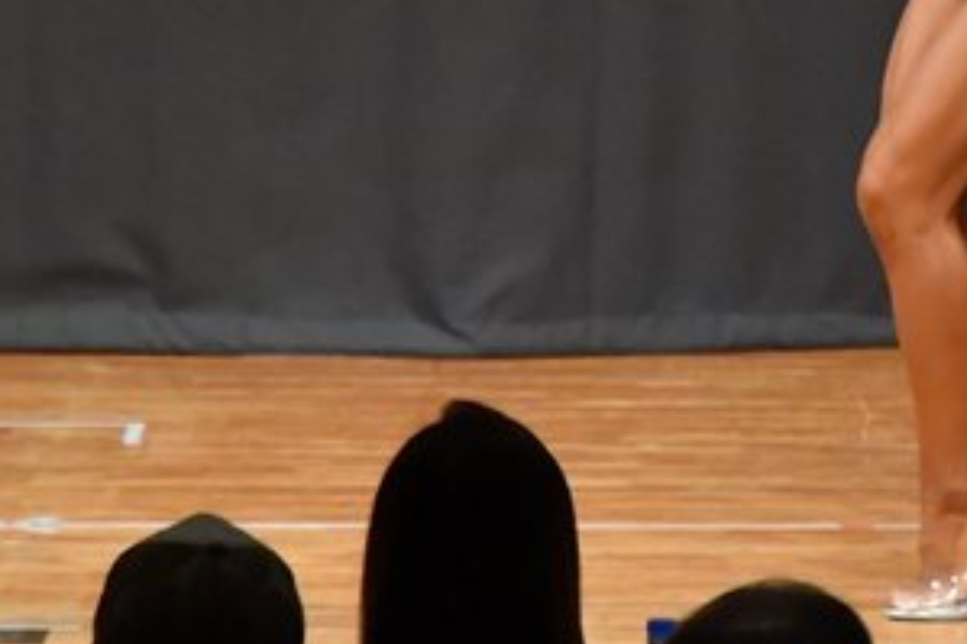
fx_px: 19812
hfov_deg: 2.8
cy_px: -123
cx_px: 907
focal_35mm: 738
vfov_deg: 1.9
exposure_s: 1/400
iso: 8000
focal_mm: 190
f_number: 5.6
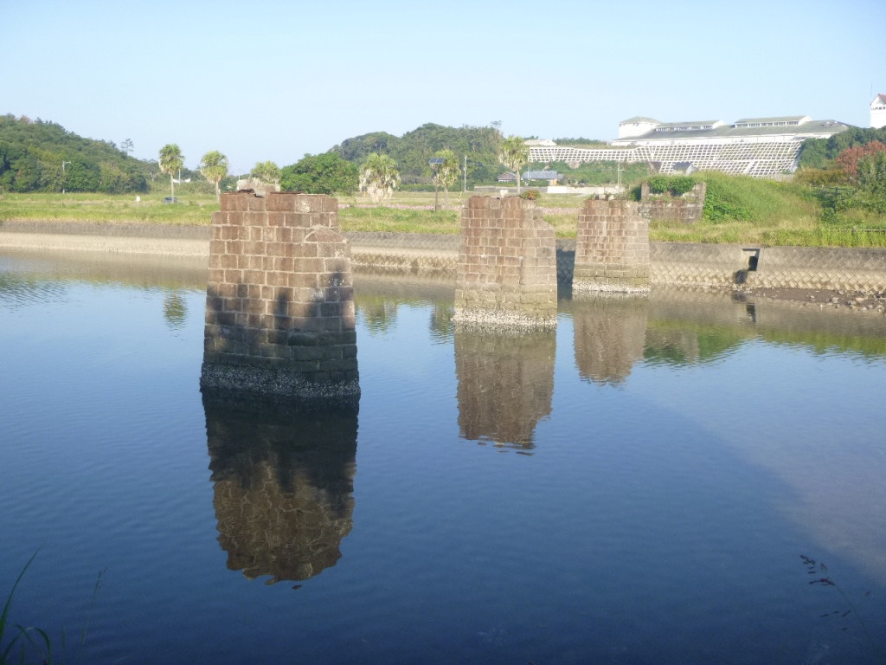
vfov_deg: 37.7
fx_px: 973
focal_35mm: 38
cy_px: 332
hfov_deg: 49.0
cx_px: 443
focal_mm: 6.8
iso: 100
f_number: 4.5
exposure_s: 1/200
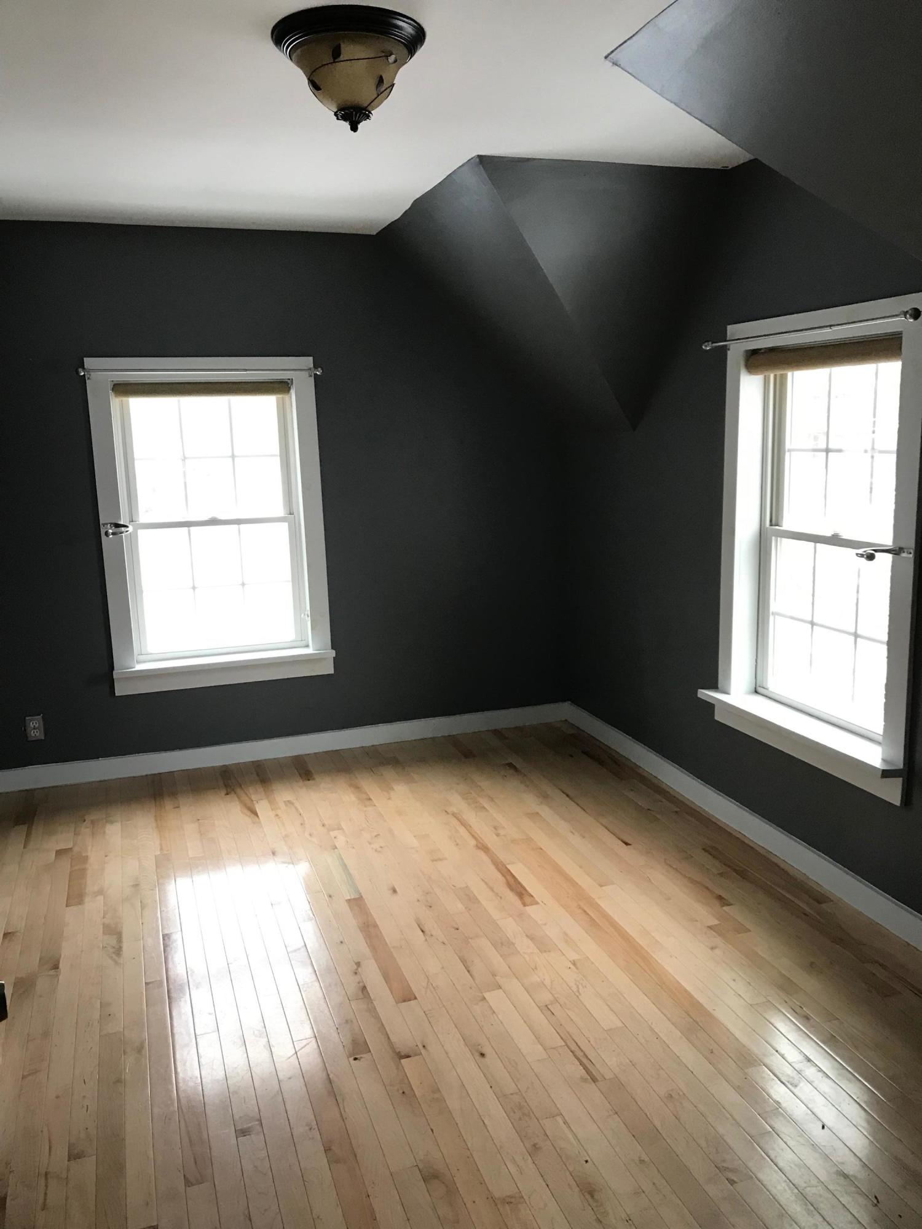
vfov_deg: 63.4
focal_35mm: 28
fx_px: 994
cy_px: 614
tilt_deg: -10.8
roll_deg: +1.2
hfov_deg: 49.7
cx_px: 461
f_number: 1.8
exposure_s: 1/30
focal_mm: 3.99
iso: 40
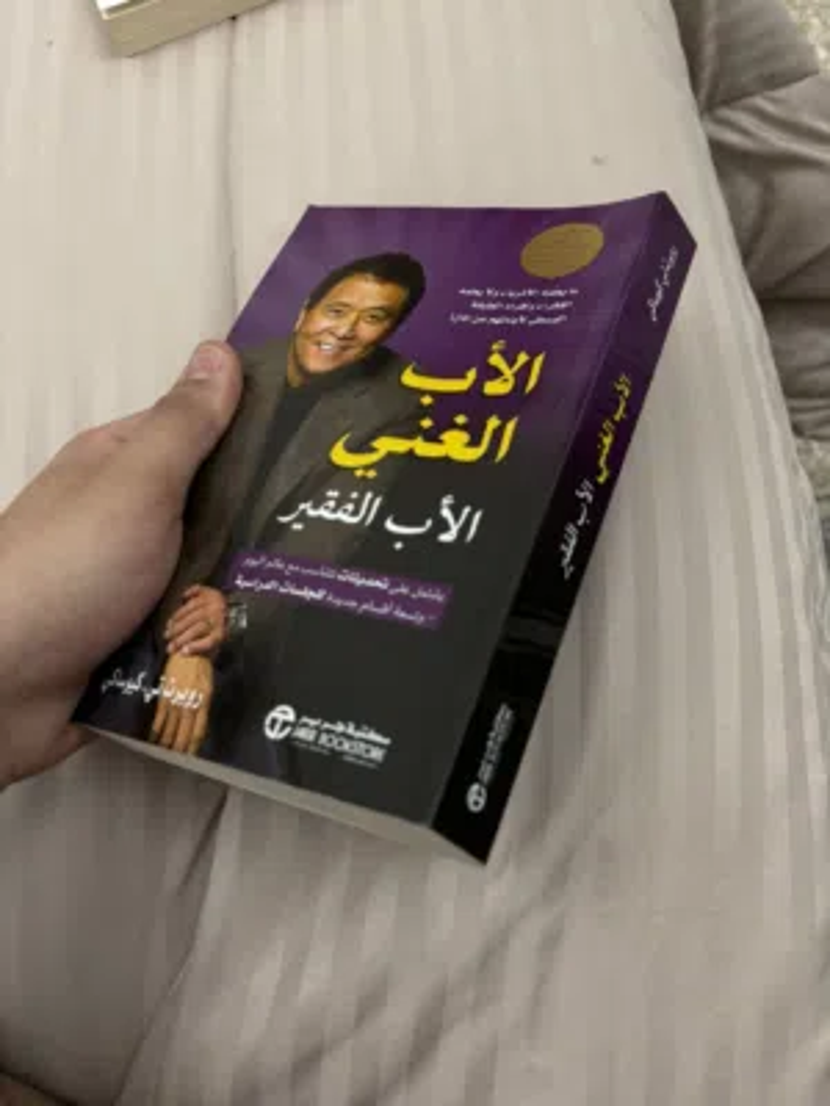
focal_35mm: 26
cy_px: 553
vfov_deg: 67.3
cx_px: 415
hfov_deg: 53.1
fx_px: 831
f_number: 1.6
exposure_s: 1/50
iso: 250
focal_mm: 5.96
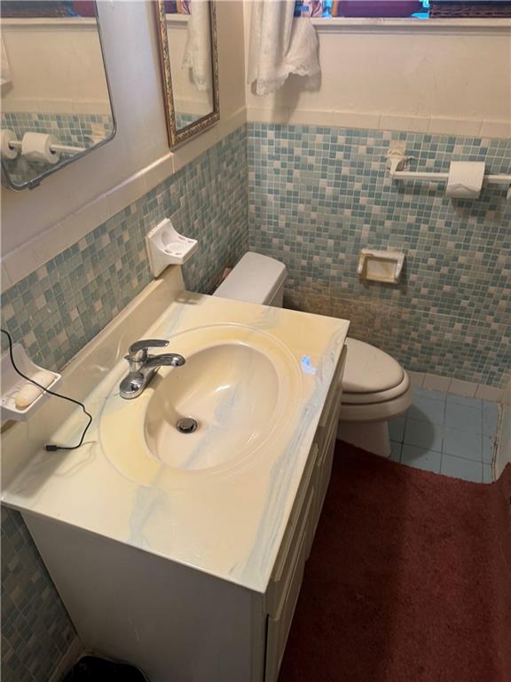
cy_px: 341
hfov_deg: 56.8
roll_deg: +1.8
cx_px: 256
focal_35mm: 24
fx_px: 472
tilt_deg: -35.6
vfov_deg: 71.6
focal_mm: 6.76
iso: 200
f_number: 1.78
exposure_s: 1/60
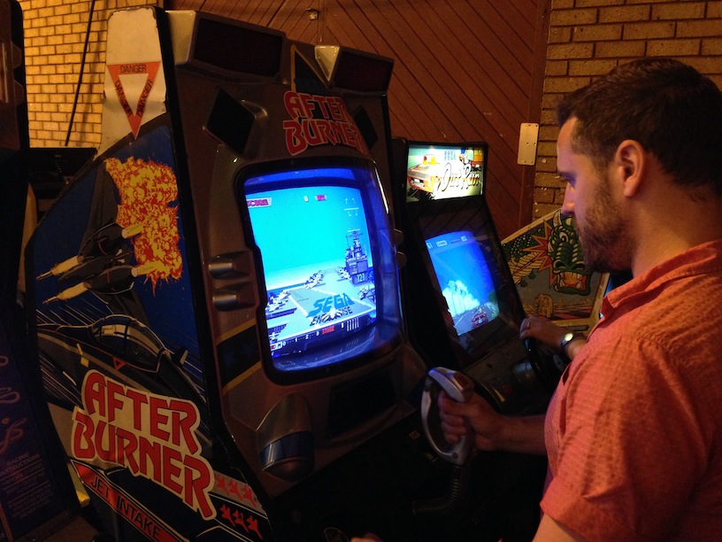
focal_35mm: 33
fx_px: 688
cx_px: 361
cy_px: 271
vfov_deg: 42.9
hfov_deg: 55.4
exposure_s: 1/20
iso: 400
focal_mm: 4.12
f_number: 2.4
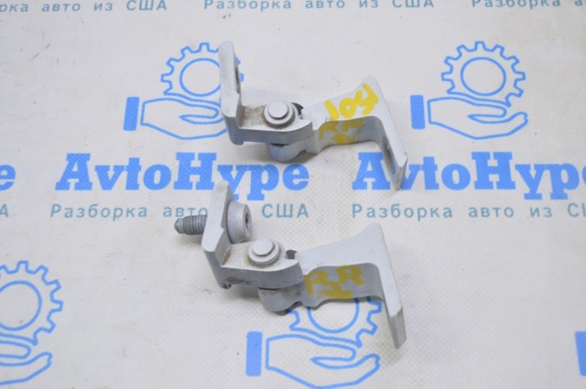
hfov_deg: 38.9
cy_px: 194
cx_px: 293
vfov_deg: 26.4
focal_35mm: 51
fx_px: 829
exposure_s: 1/25
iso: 400
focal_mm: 34
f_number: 5.6
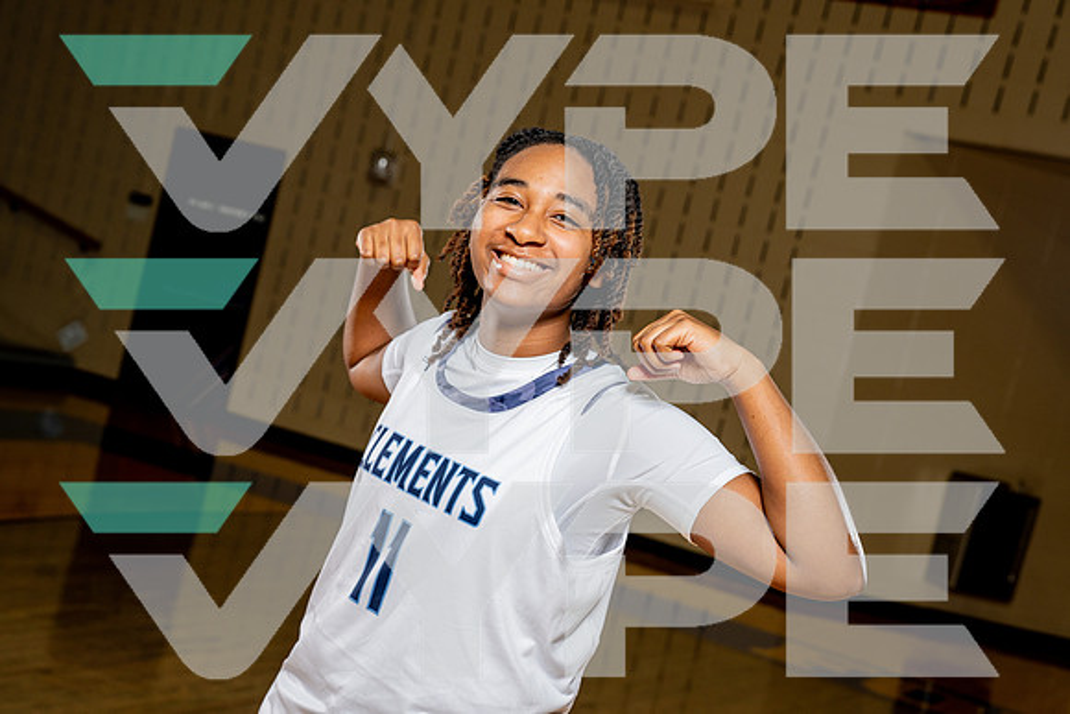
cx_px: 535
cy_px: 357
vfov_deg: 21.6
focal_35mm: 63
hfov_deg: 31.9
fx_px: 1873
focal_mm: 63
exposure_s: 1/250
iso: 400
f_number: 6.3
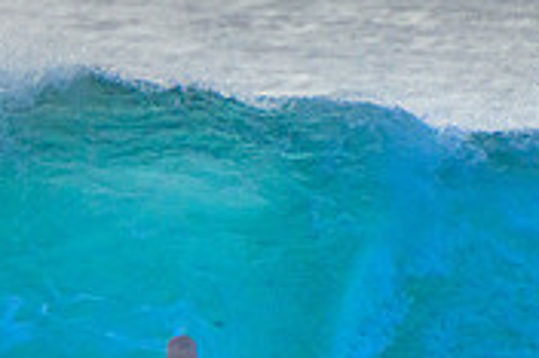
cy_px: 383
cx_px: 241
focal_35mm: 1815
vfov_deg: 0.8
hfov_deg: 1.1
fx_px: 27149
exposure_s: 1/2000
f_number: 5.6
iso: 1250
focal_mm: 400
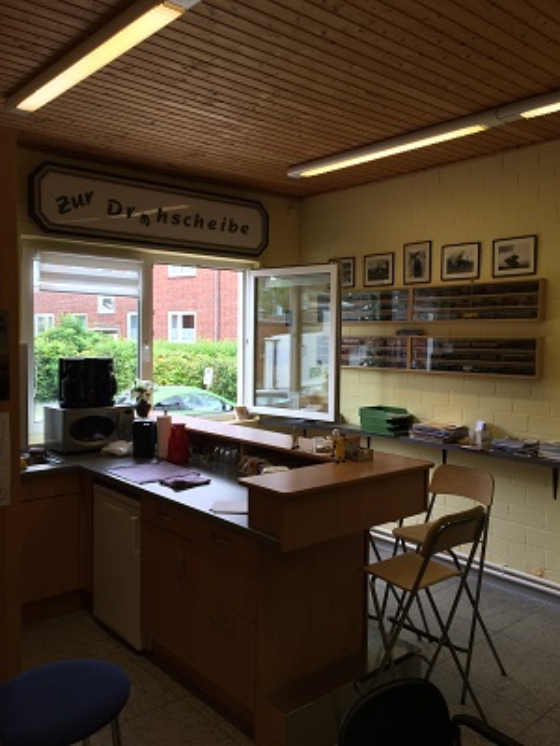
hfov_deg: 48.2
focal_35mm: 29
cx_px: 280
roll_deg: +1.5
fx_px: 626
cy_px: 373
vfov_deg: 61.7
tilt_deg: -4.5
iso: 50
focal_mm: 4.15
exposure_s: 1/100
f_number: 2.2
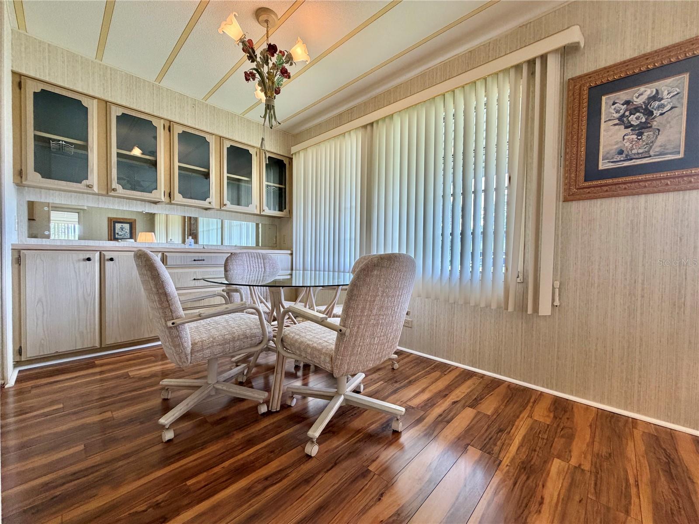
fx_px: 283
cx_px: 350
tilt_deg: -1.7
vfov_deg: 85.7
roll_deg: -0.8
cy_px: 262
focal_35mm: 14
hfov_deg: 102.1
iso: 200
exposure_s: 1/120
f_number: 2.2
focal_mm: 2.22
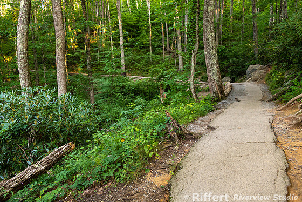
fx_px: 243
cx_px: 148
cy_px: 102
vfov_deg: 45.0
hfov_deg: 63.6
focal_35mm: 29
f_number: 3.5
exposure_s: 1/125
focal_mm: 28
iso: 1400
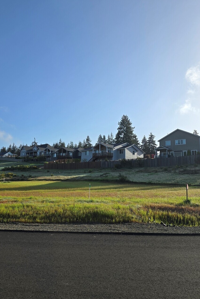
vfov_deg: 67.4
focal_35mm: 27
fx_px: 225
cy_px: 150
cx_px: 78
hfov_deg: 47.6
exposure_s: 1/1058
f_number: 1.7
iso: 12
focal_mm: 6.3
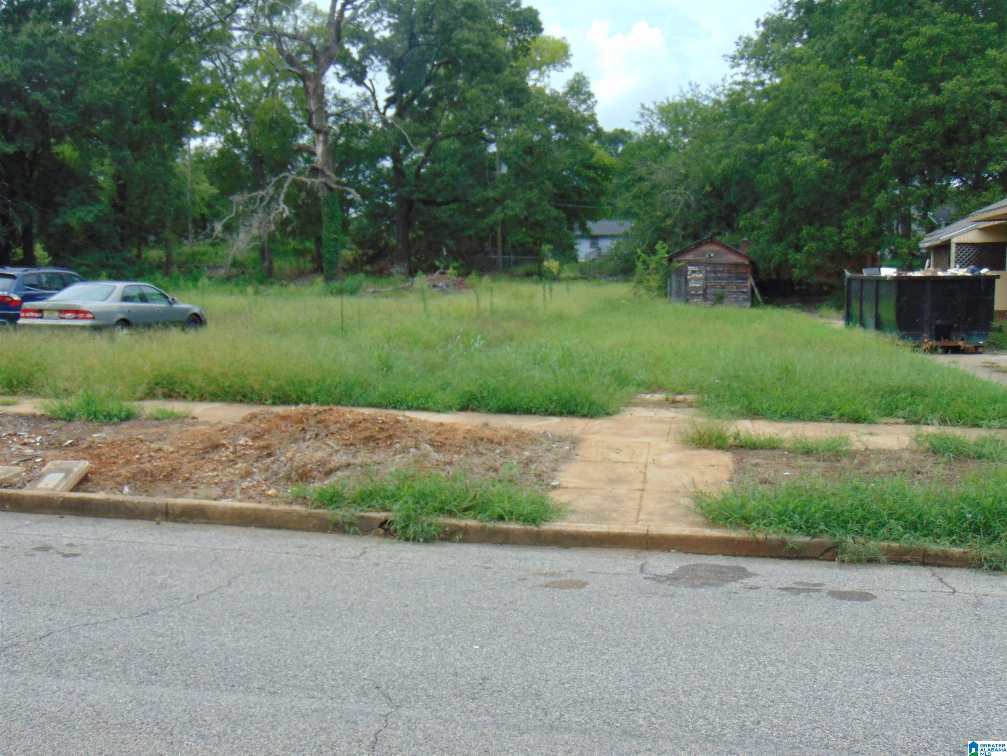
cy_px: 378
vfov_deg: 40.7
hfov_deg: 52.6
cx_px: 504
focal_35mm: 35
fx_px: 1018
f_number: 3.2
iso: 80
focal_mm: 6.3
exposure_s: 1/640
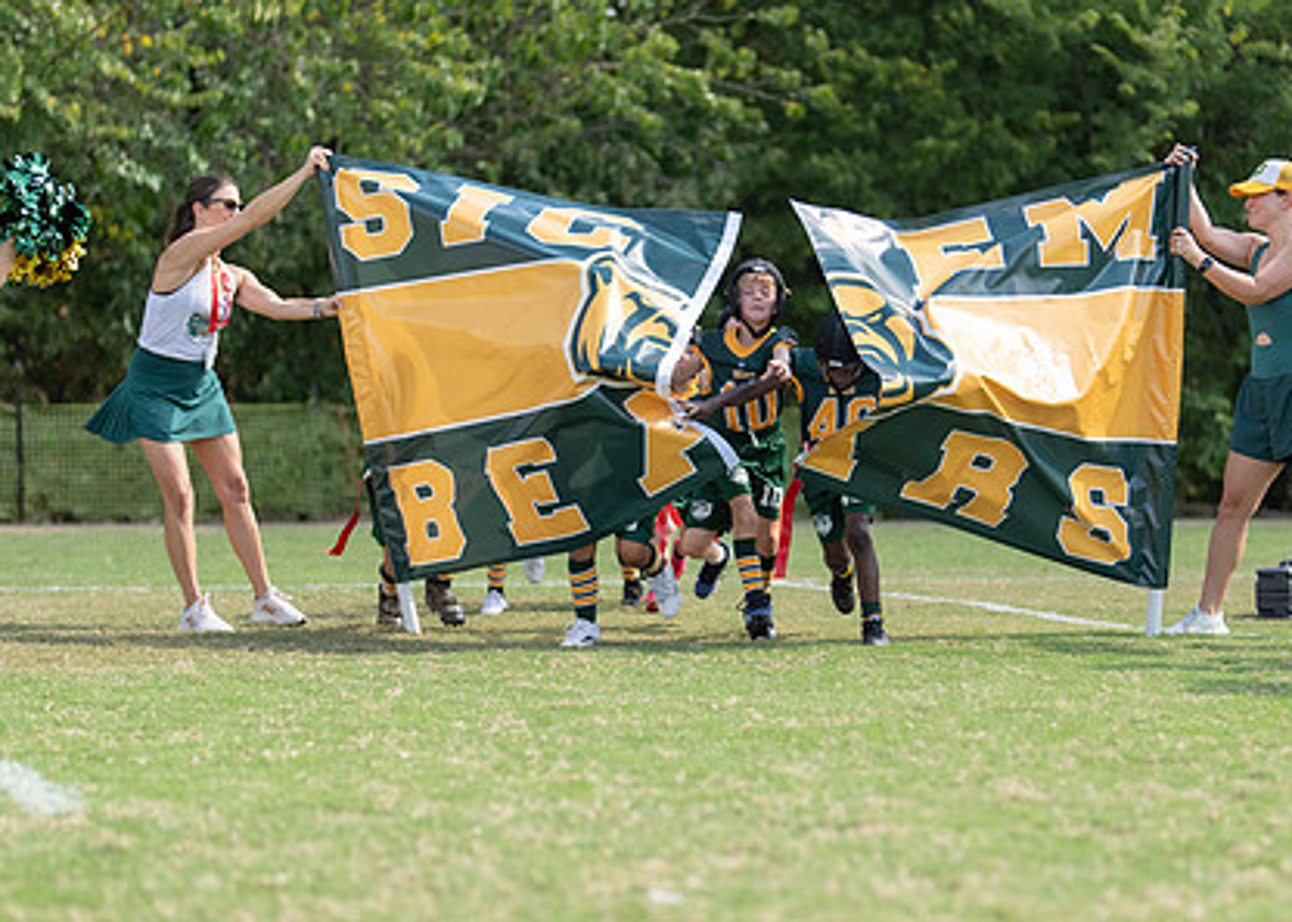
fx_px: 3302
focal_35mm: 90
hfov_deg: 22.1
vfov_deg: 15.9
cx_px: 760
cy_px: 477
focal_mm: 50
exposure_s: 1/3200
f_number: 1.2
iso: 100
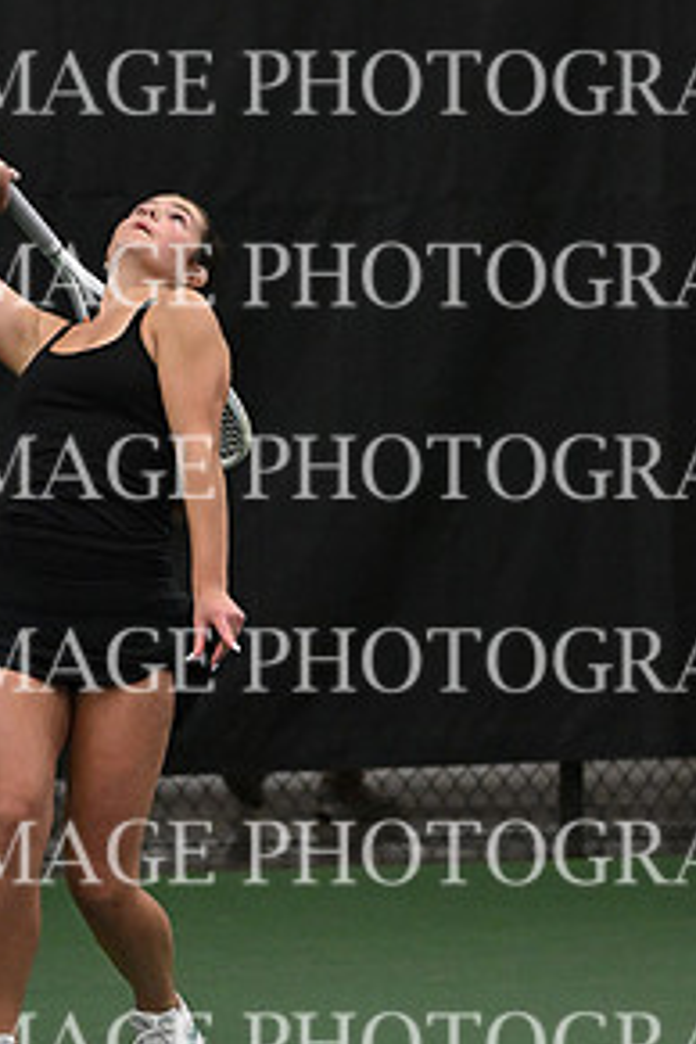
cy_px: 370
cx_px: 219
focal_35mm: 299
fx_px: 8670
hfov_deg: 4.6
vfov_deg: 6.9
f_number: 2.8
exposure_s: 1/1000
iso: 4000
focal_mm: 100
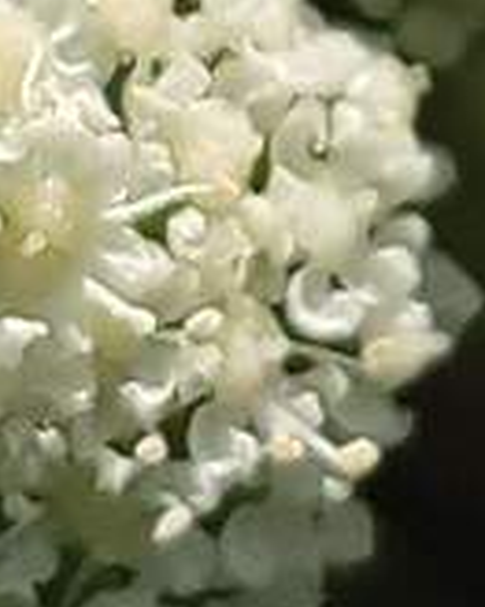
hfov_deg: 15.0
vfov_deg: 17.3
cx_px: -96
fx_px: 1778
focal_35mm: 99
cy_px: -333
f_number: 1.75
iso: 112
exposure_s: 1/1641
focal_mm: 4.77
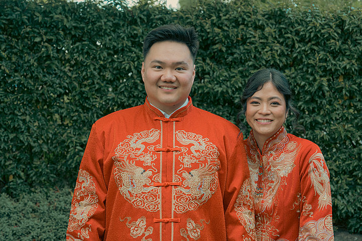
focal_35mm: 53
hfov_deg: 37.5
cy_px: 120
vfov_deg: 25.5
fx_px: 533
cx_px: 181
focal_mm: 53
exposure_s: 1/160
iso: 500
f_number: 5.6
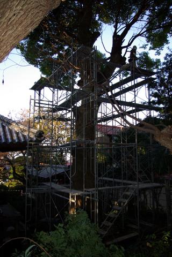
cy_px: 128
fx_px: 215
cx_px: 86
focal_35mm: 30
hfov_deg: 43.6
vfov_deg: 61.9
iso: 100
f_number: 4
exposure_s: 1/125
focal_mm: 20
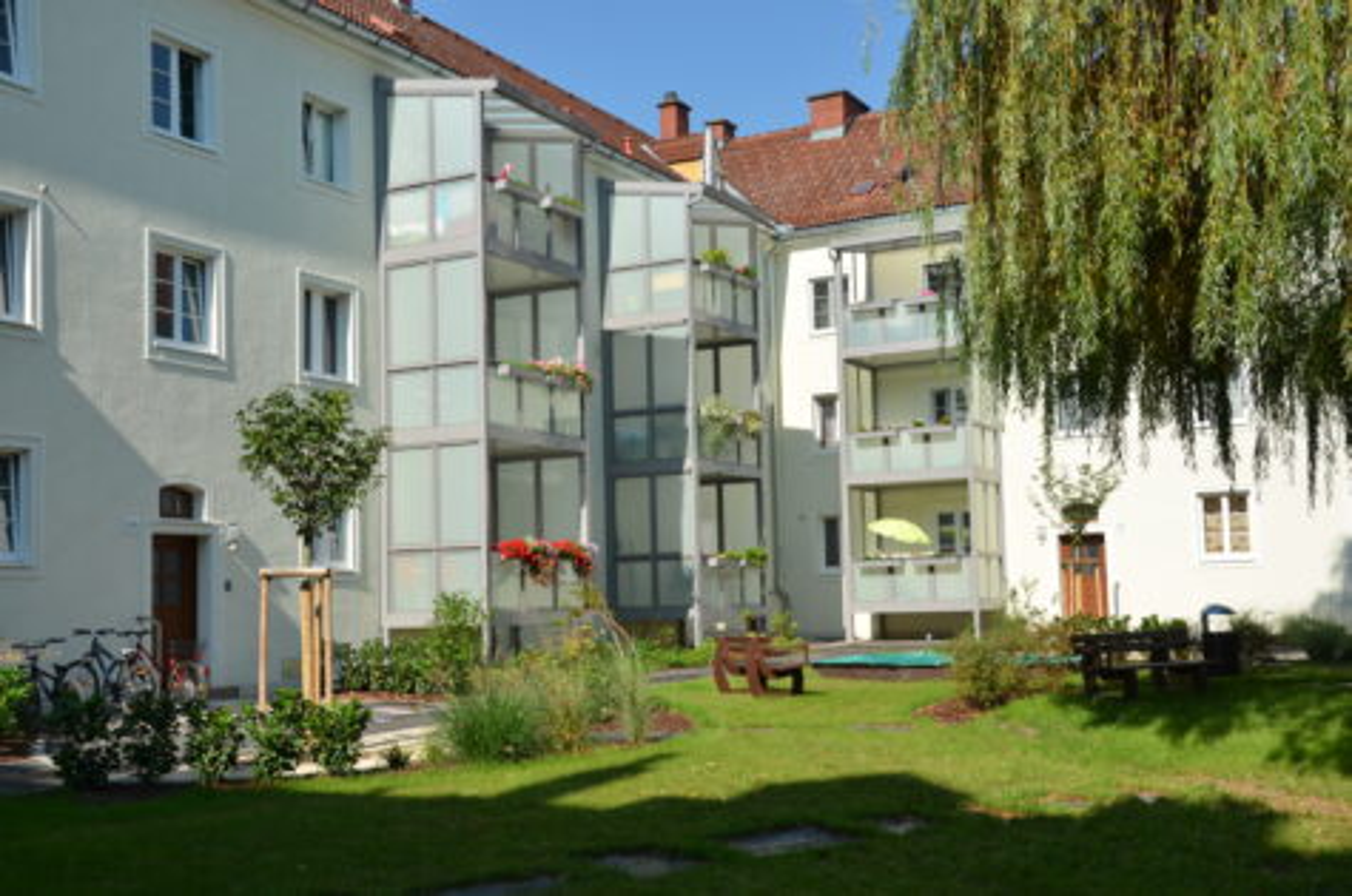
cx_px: 676
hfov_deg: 48.0
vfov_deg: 32.9
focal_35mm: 40
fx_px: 1518
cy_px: 448
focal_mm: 27
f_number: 8
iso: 100
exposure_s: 1/250
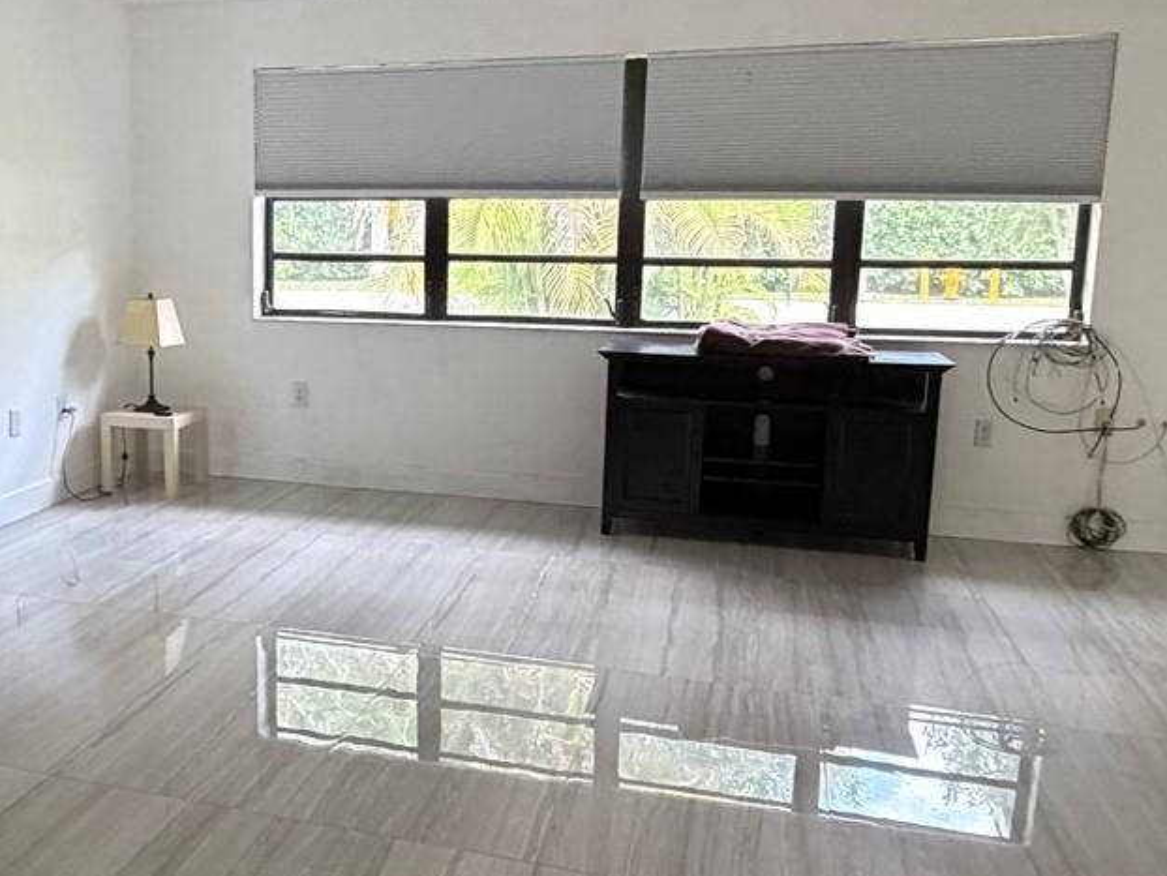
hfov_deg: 49.8
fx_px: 1214
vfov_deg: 39.7
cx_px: 328
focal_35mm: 36
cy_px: 424
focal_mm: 2.22
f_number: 2.2
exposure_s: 1/59
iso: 400
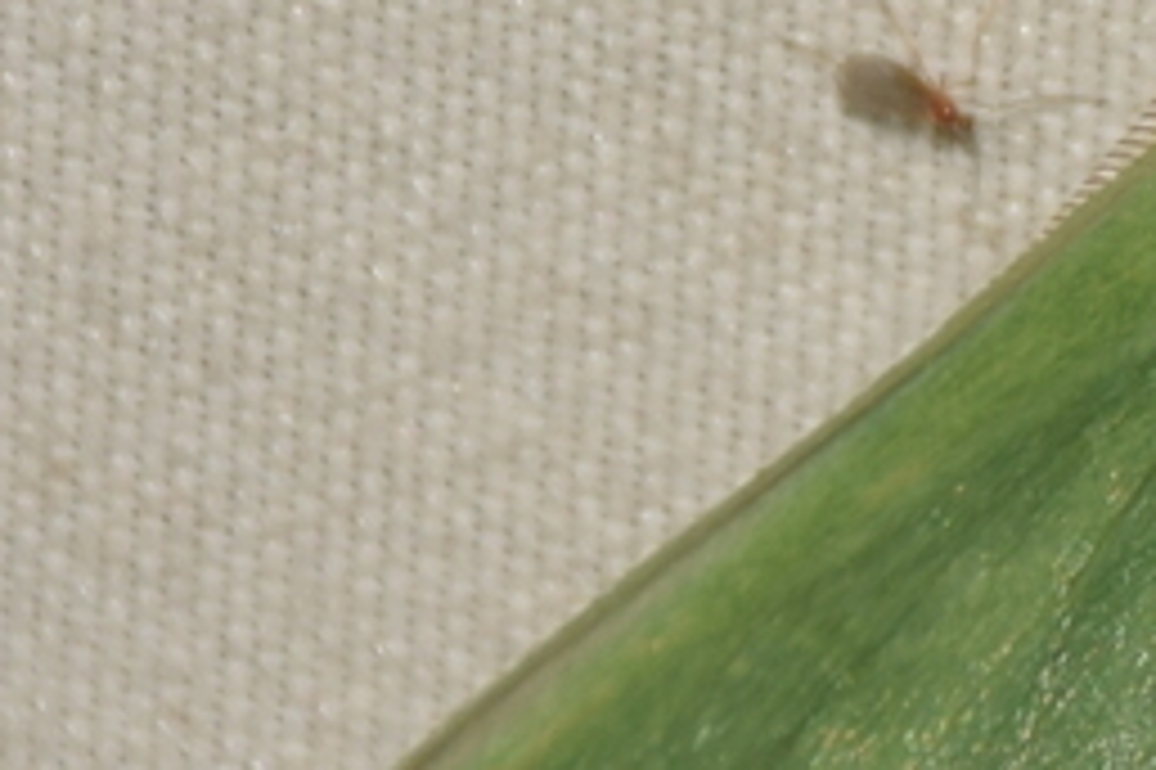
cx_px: 1770
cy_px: 684
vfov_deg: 1.7
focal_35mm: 785
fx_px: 25190
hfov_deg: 2.6
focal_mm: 140
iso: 125
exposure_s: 1/160
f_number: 10
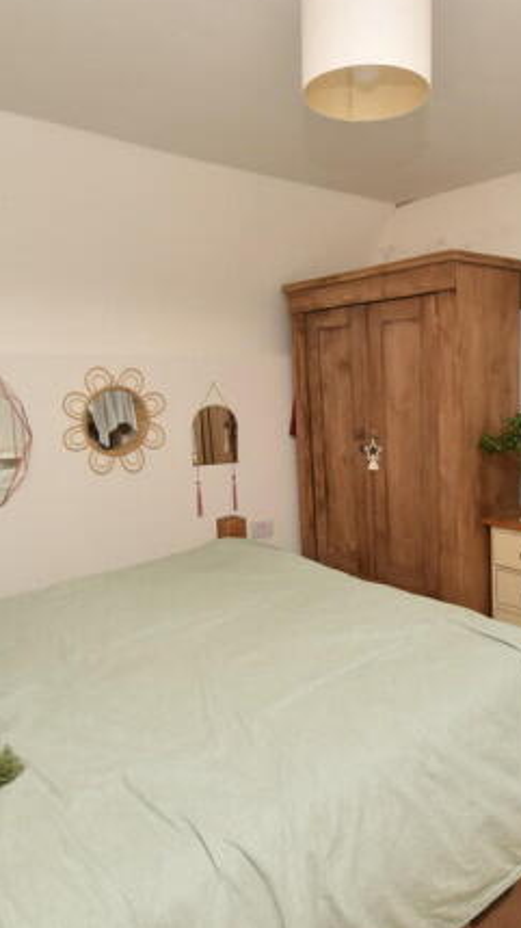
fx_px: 590
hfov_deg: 47.2
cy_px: 458
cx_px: 325
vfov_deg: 76.3
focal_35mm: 24
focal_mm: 10
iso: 320
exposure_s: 1/125
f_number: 8
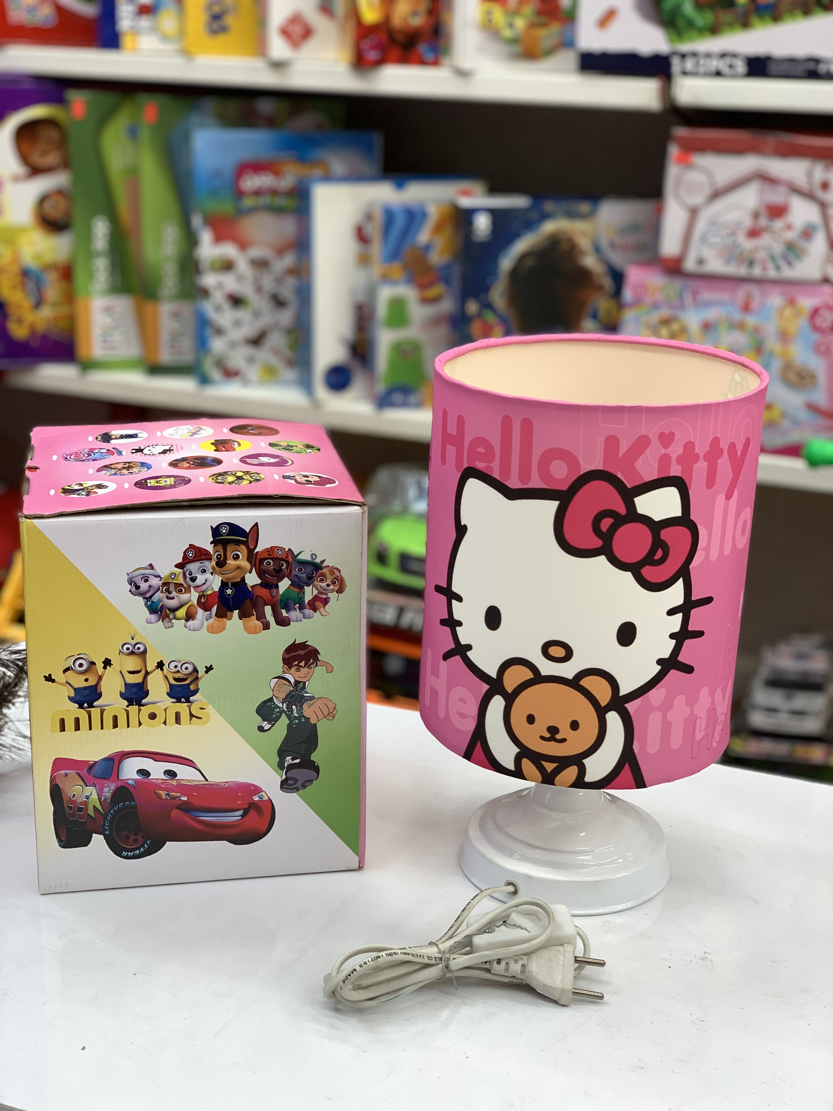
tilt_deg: -16.9
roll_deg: -0.8
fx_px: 1668
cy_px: 556
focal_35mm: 52
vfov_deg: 36.8
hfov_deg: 28.0
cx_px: 416
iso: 50
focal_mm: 6
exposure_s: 1/100
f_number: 2.4
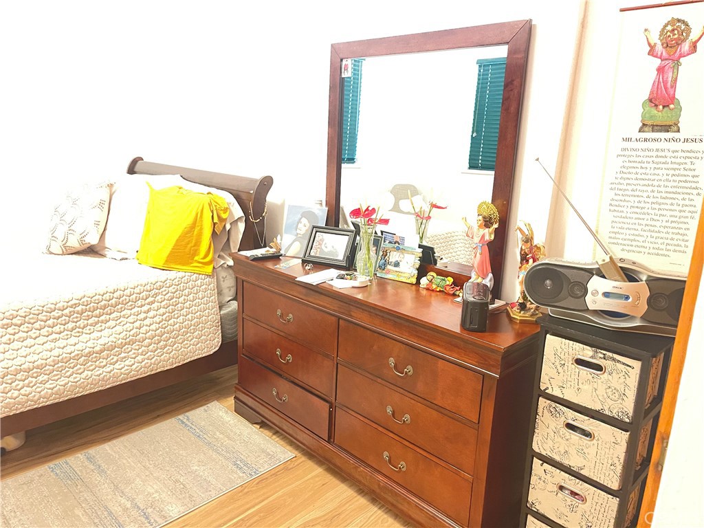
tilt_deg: -13.6
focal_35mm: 25
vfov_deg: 54.9
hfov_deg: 69.4
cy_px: 264
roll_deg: -2.8
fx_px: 508
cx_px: 352
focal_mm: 5.1
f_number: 1.6
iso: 1000
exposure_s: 1/20
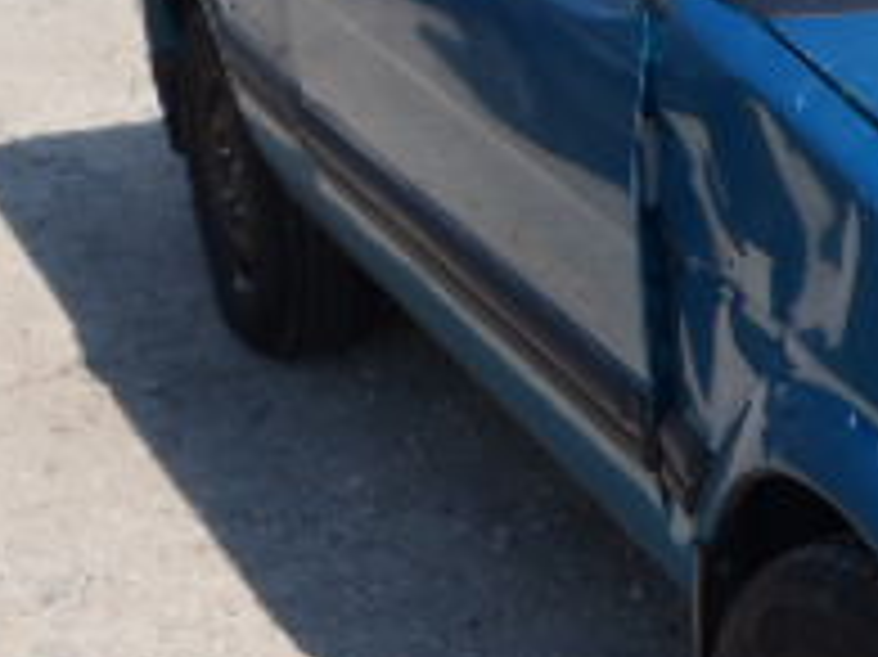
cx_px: 1346
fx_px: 2332
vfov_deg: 16.0
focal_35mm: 92
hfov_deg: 18.6
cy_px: 328
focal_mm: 5
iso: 80
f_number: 4.5
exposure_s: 1/500
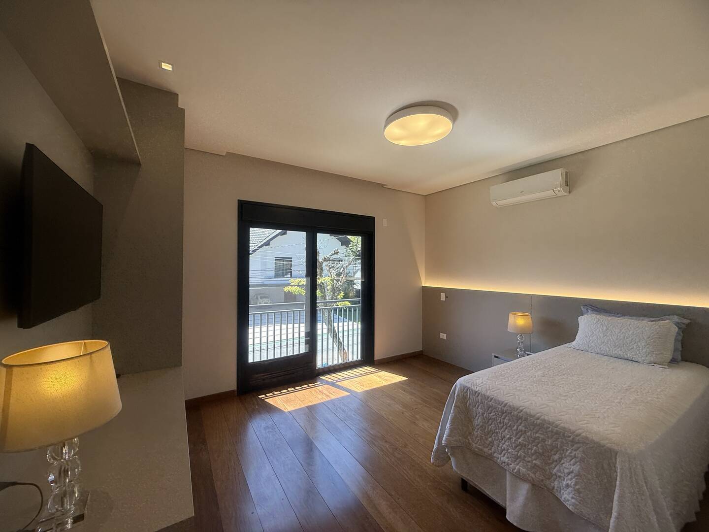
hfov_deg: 102.1
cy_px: 266
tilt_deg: +0.8
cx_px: 354
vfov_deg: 85.7
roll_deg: -0.6
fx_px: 287
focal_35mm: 14
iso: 64
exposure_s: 1/259
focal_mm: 2.22
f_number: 2.2
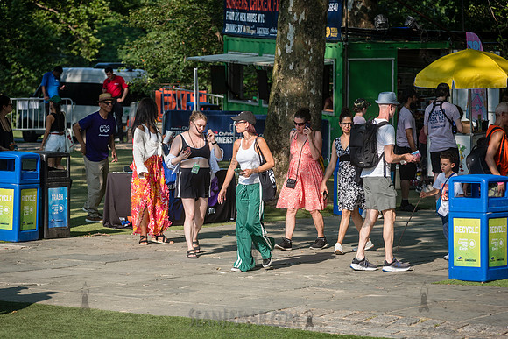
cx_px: 254
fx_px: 2192
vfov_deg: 8.8
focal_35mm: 155
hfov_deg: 13.2
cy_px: 170
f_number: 5
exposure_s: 1/640
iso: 200
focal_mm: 155
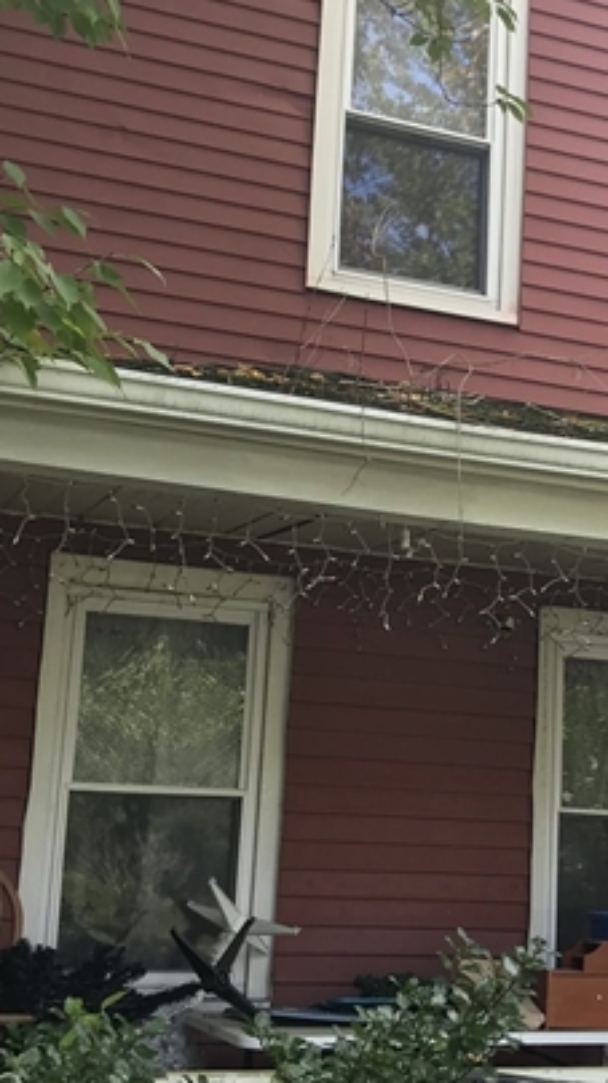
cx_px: 520
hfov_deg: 20.4
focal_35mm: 58
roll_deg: -3.3
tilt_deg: +10.7
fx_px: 1664
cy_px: 587
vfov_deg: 36.0
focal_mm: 3.99
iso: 20
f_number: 1.8
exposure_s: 1/191
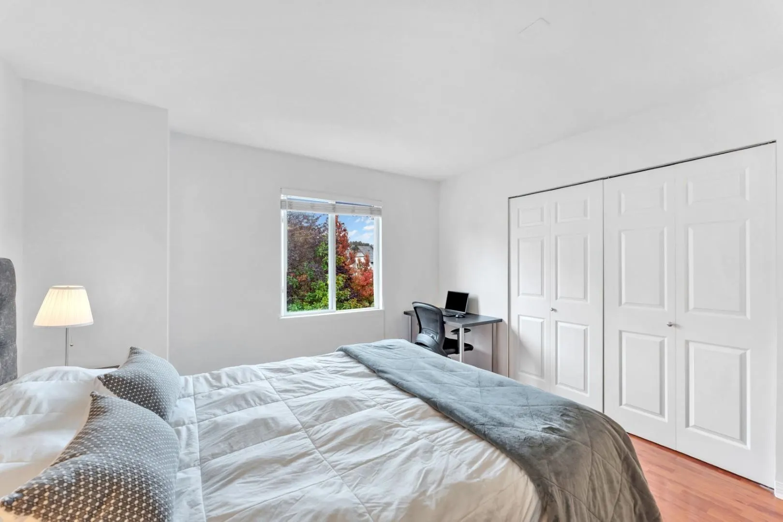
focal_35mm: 14
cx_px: 392
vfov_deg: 81.2
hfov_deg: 104.2
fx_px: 305
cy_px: 261
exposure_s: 1/25
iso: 400
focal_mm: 14
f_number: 8
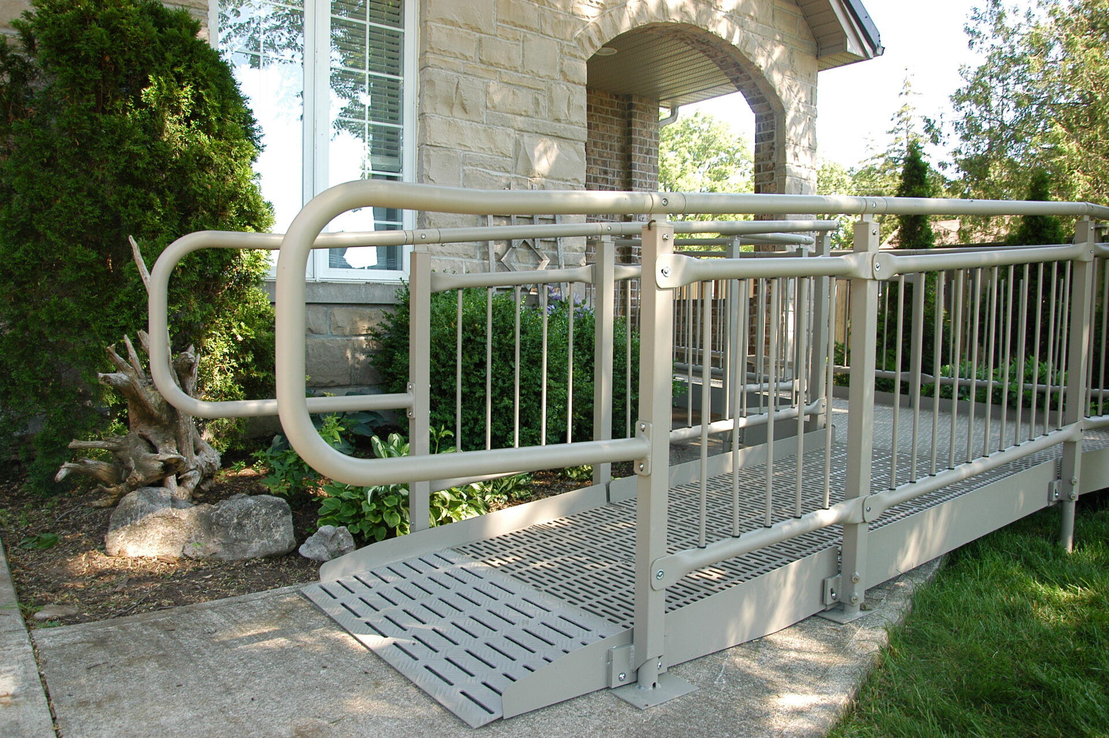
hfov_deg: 67.4
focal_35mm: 27
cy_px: 369
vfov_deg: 47.9
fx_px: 831
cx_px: 554
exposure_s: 1/90
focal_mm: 18
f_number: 5
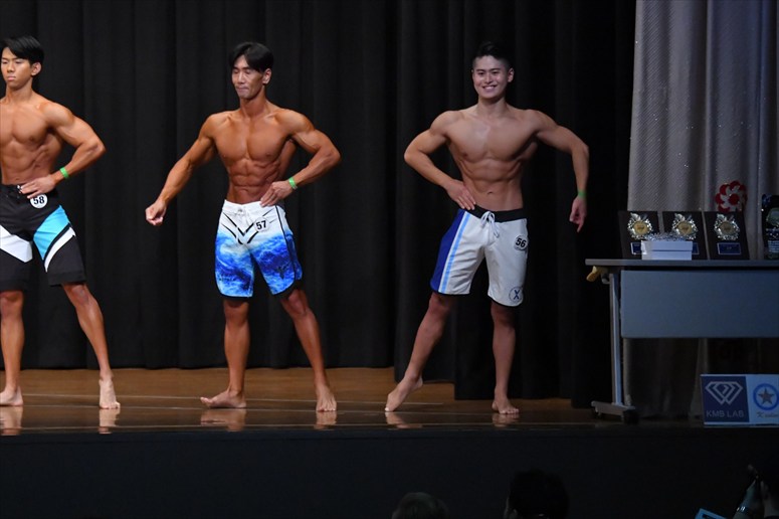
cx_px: 390
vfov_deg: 7.5
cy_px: 260
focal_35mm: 183
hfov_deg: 11.2
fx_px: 3958
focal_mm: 122
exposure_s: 1/400
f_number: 5.6
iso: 8000
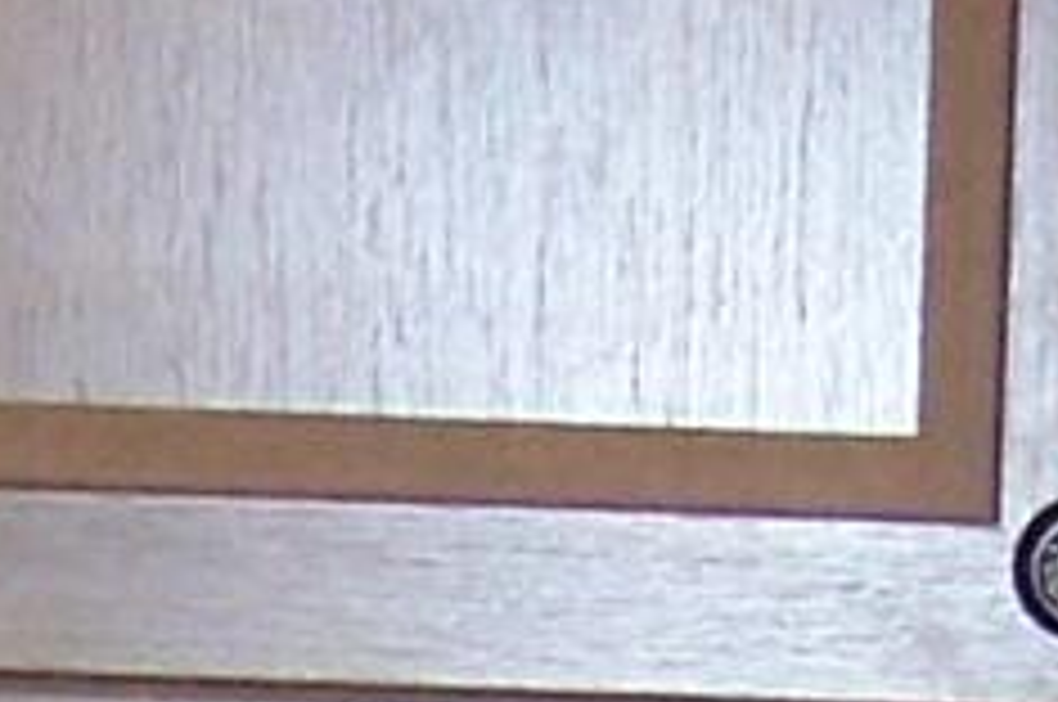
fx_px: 9890
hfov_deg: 6.1
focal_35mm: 337
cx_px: 981
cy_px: 2286
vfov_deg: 3.9
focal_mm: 6.3
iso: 140
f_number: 2.8
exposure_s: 1/60
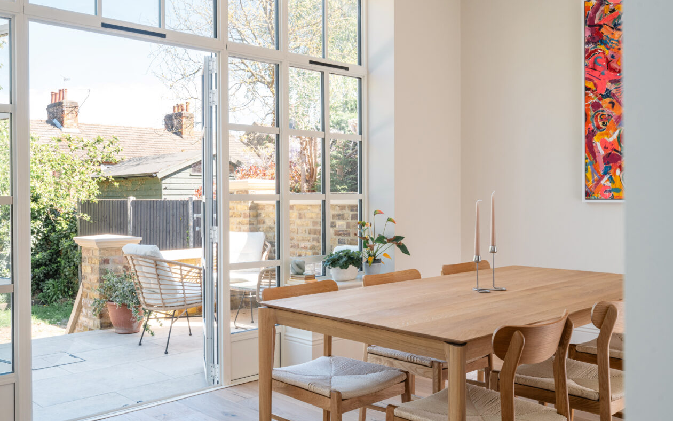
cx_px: 278
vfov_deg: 35.3
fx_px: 660
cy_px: 199
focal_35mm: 36
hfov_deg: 53.7
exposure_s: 1/80
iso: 320
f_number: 10
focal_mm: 29
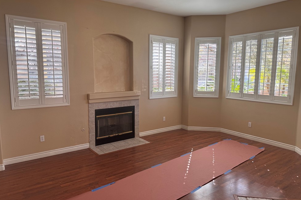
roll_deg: -0.4
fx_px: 217
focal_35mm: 26
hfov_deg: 69.4
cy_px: 100
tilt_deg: -7.7
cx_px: 153
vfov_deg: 49.5
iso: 80
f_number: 1.78
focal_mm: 6.76
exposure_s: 1/138
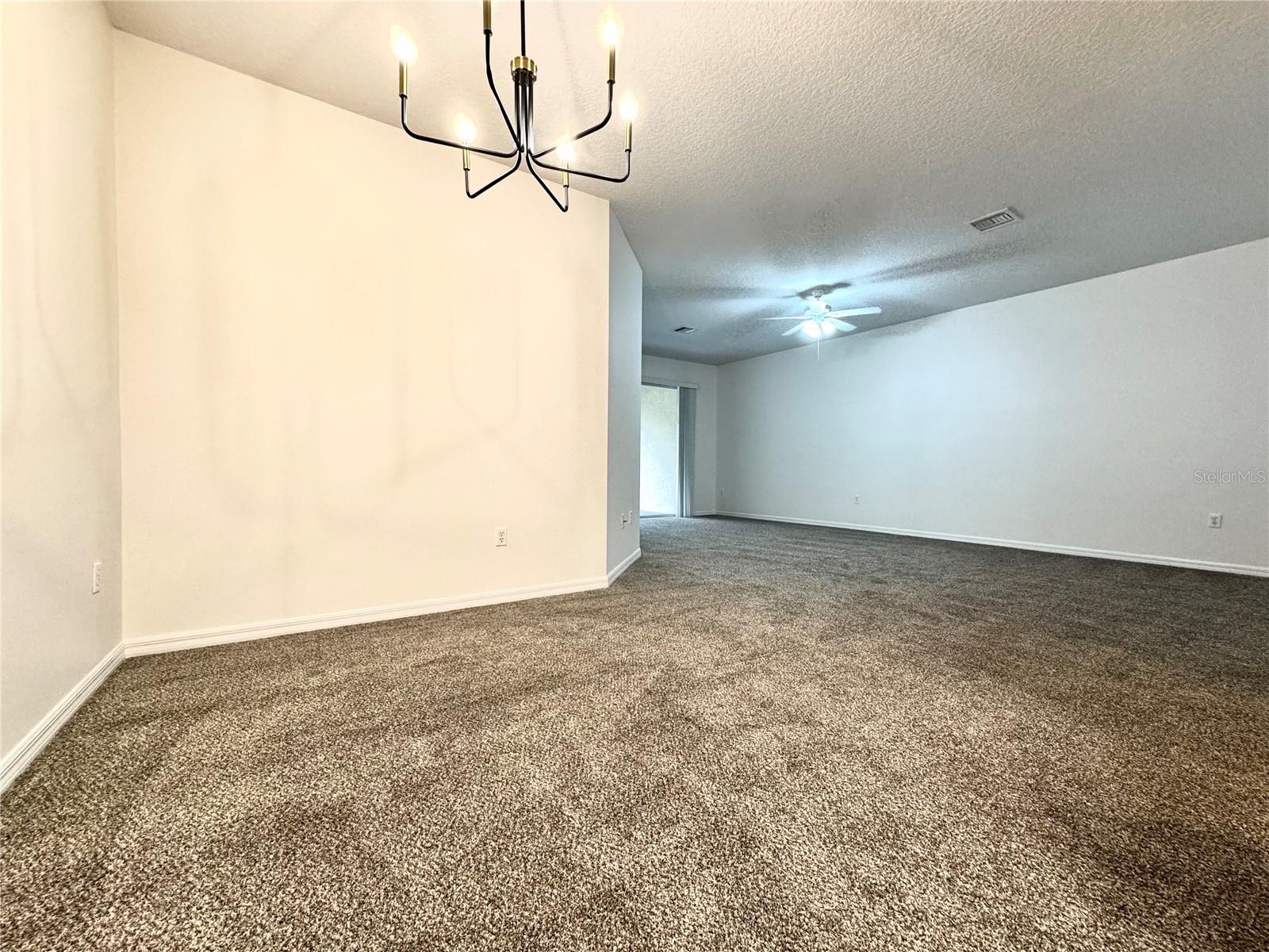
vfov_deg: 85.7
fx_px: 513
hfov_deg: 102.1
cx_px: 634
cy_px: 476
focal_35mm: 14
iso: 320
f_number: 2.2
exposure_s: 1/120
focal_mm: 2.22
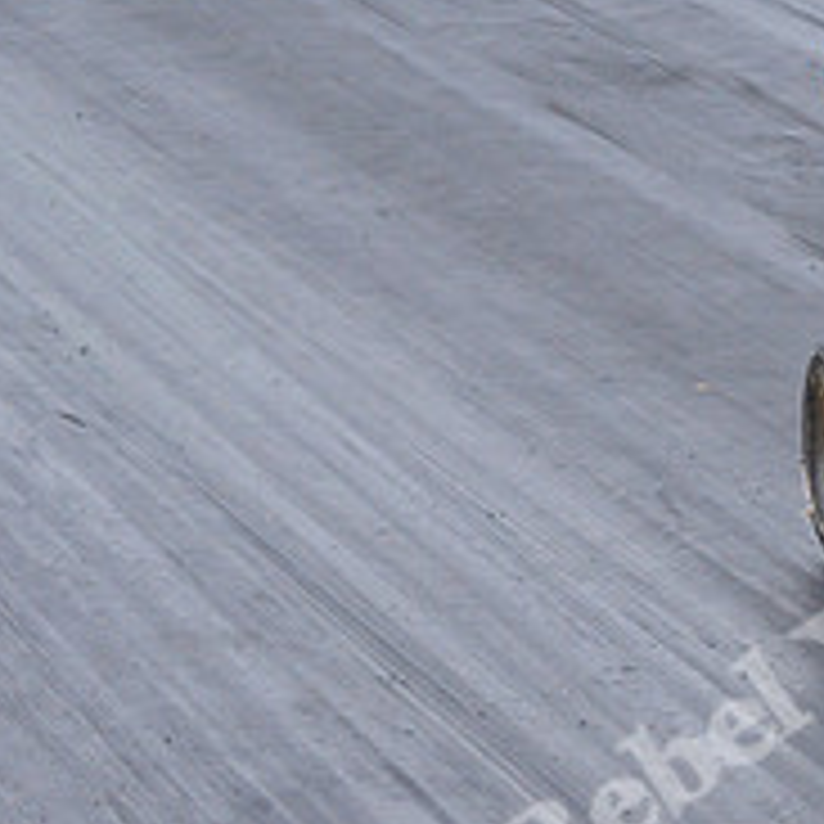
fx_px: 7379
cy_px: 437
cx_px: 1211
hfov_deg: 6.3
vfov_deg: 6.4
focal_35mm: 274
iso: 1000
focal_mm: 68
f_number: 7.1
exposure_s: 1/800
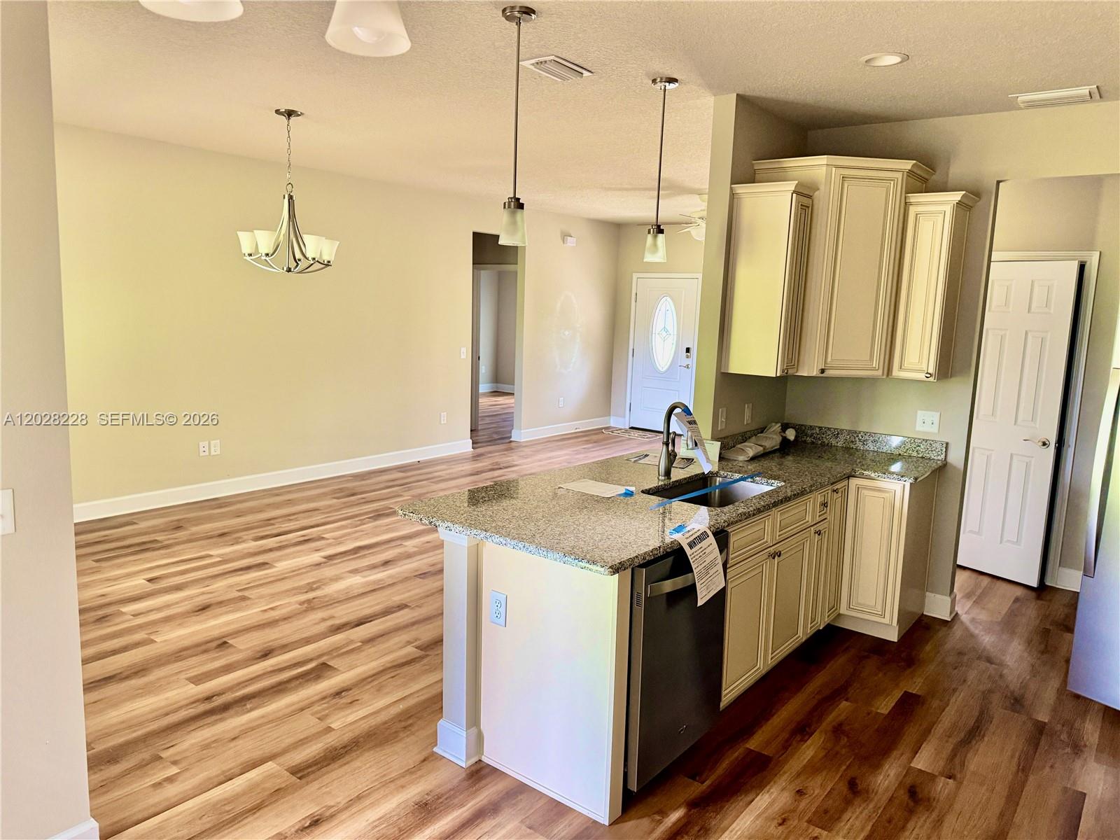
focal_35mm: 24
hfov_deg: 71.6
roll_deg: -2.5
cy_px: 420
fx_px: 777
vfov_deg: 56.8
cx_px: 560
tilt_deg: -8.5
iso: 250
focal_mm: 6.76
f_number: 1.78
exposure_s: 1/60
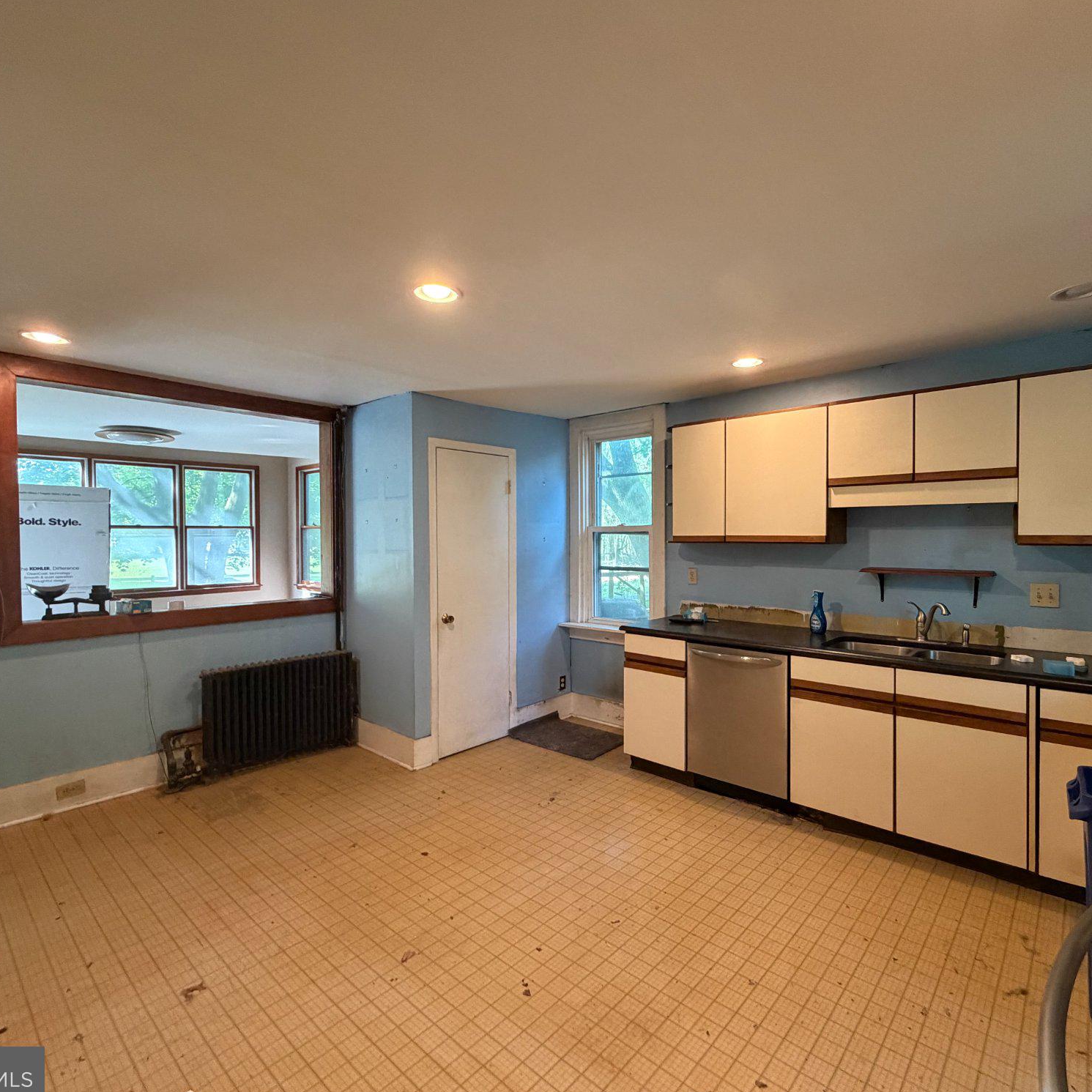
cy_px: 544
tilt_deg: -0.9
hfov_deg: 83.6
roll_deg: +0.1
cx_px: 612
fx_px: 607
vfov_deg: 84.0
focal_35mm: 17
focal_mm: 2.22
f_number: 2.2
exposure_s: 1/60
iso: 400
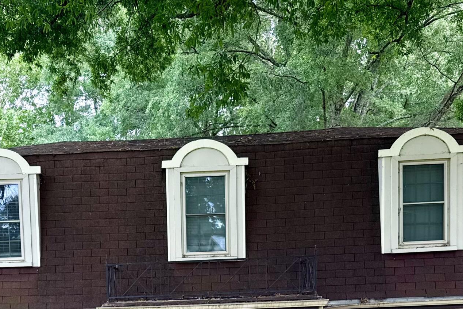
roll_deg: +1.0
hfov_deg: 33.4
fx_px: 759
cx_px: 128
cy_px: 381
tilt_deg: -4.8
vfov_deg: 21.2
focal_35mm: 59
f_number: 1.78
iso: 64
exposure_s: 1/168
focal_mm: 6.76
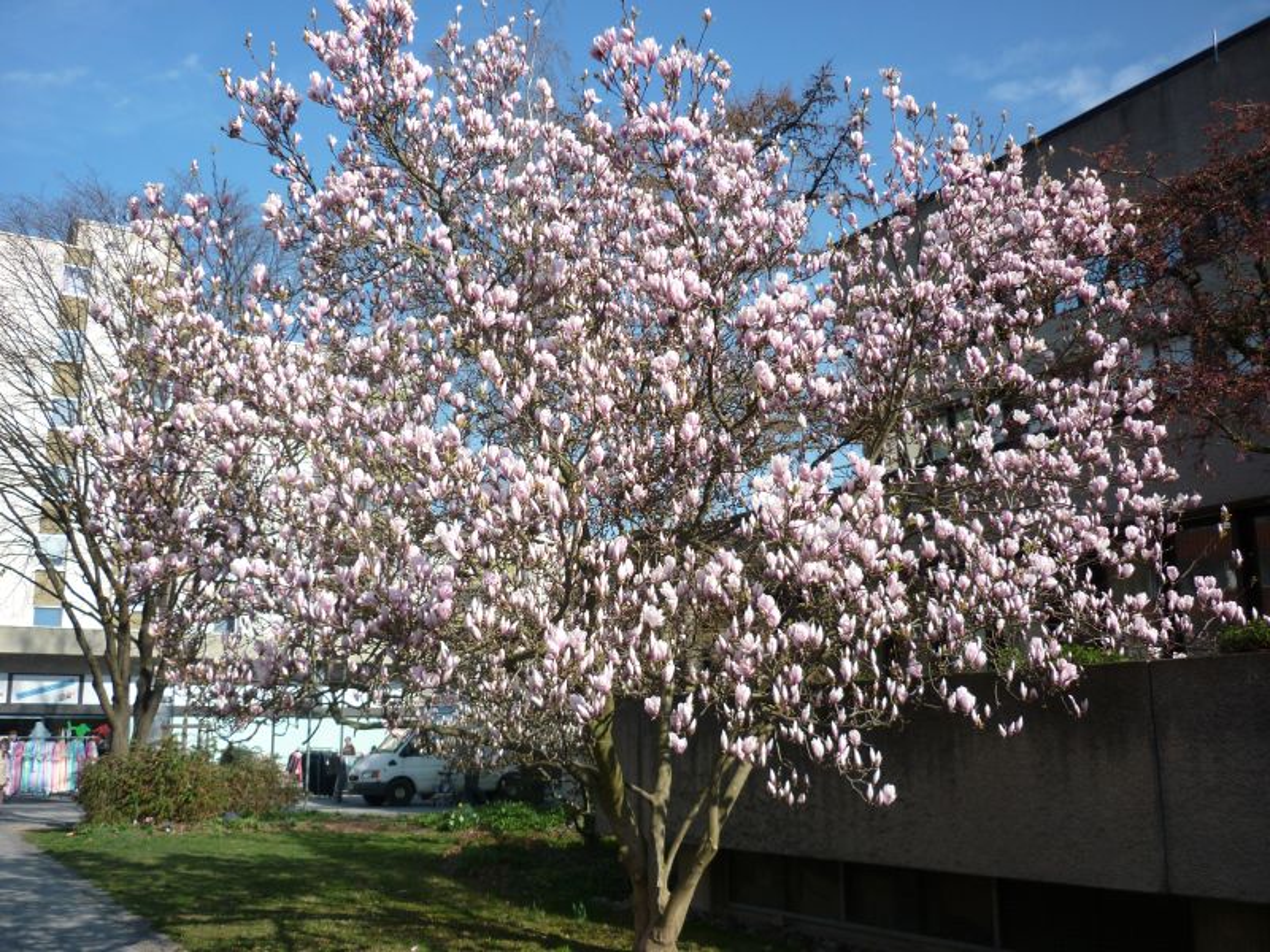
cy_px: 476
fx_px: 1211
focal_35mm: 33
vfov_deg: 42.9
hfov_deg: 55.4
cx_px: 635
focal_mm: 5.5
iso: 80
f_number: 2.8
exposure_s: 1/1000
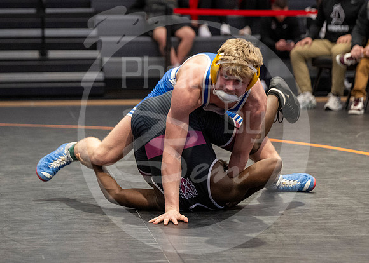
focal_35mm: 133
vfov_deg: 10.8
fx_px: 1391
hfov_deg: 15.1
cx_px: 142
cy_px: 209
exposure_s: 1/1000
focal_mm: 70
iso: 3200
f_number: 2.8
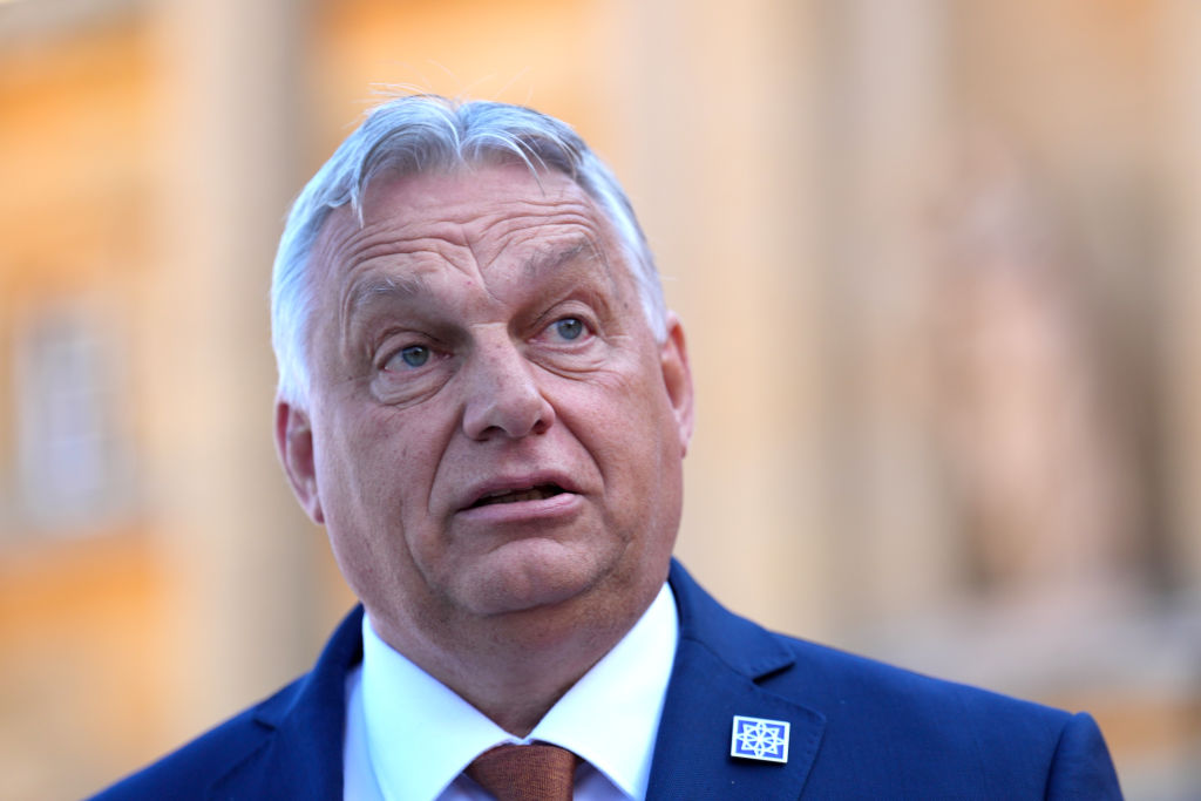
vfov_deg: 7.8
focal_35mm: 176
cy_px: 400
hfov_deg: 11.7
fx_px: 5872
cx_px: 600
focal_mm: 176
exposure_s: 1/1000
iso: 400
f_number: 3.5
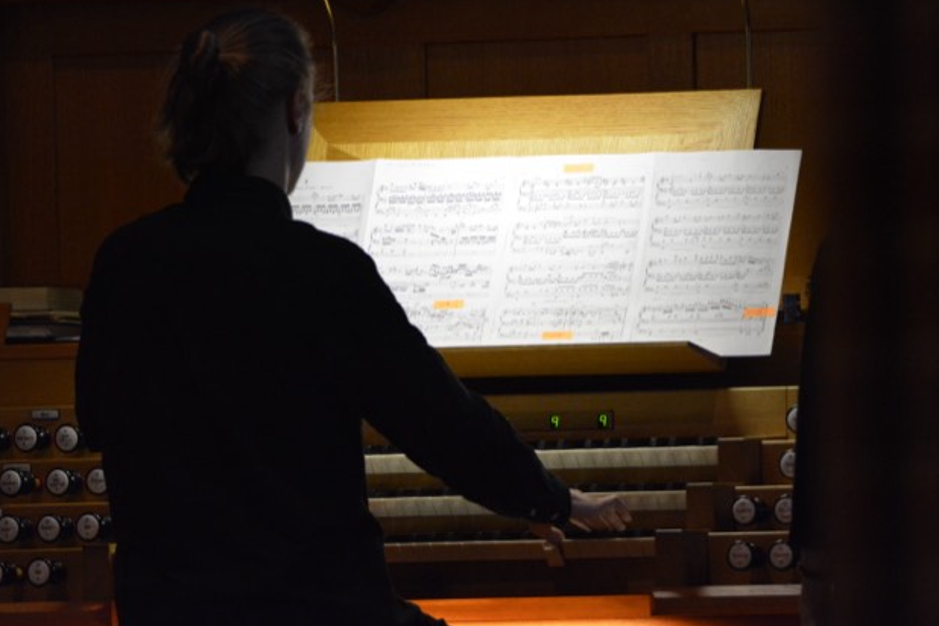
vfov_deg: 1.9
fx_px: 18596
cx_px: 454
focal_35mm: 713
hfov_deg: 2.9
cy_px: 289
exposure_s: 1/50
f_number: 6
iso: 3200
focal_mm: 420
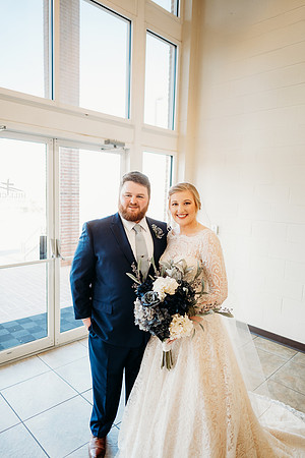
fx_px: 305
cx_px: 152
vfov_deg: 73.7
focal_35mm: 24
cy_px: 229
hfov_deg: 53.1
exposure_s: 1/160
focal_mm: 24
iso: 400
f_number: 1.8
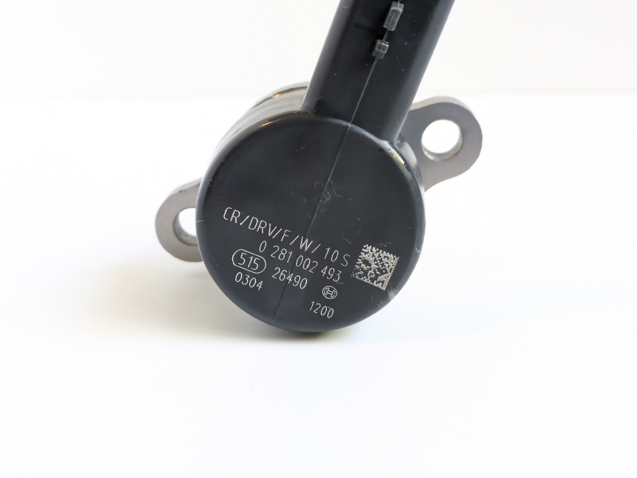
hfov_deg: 36.8
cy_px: 242
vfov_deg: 28.1
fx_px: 957
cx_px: 317
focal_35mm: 52
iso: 486
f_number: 1.89
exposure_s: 1/50
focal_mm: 5.43
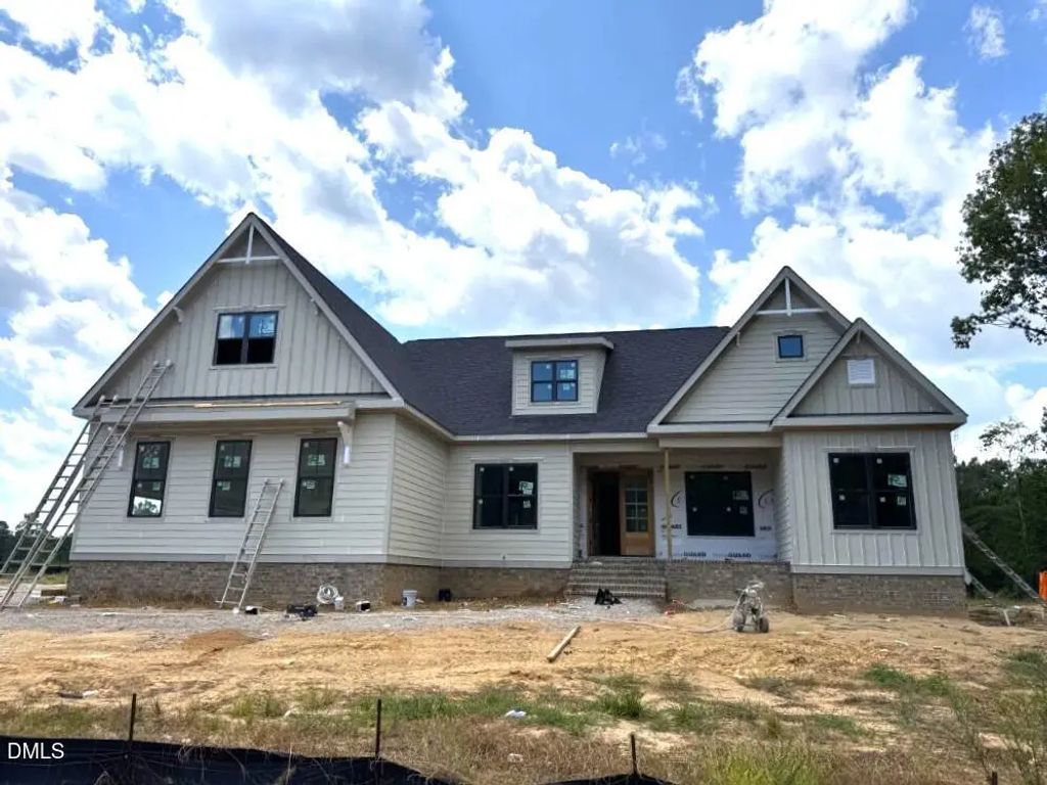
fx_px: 726
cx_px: 524
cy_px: 392
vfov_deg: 56.8
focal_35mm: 24
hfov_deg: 71.6
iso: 80
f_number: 1.78
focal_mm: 6.76
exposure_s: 1/10417
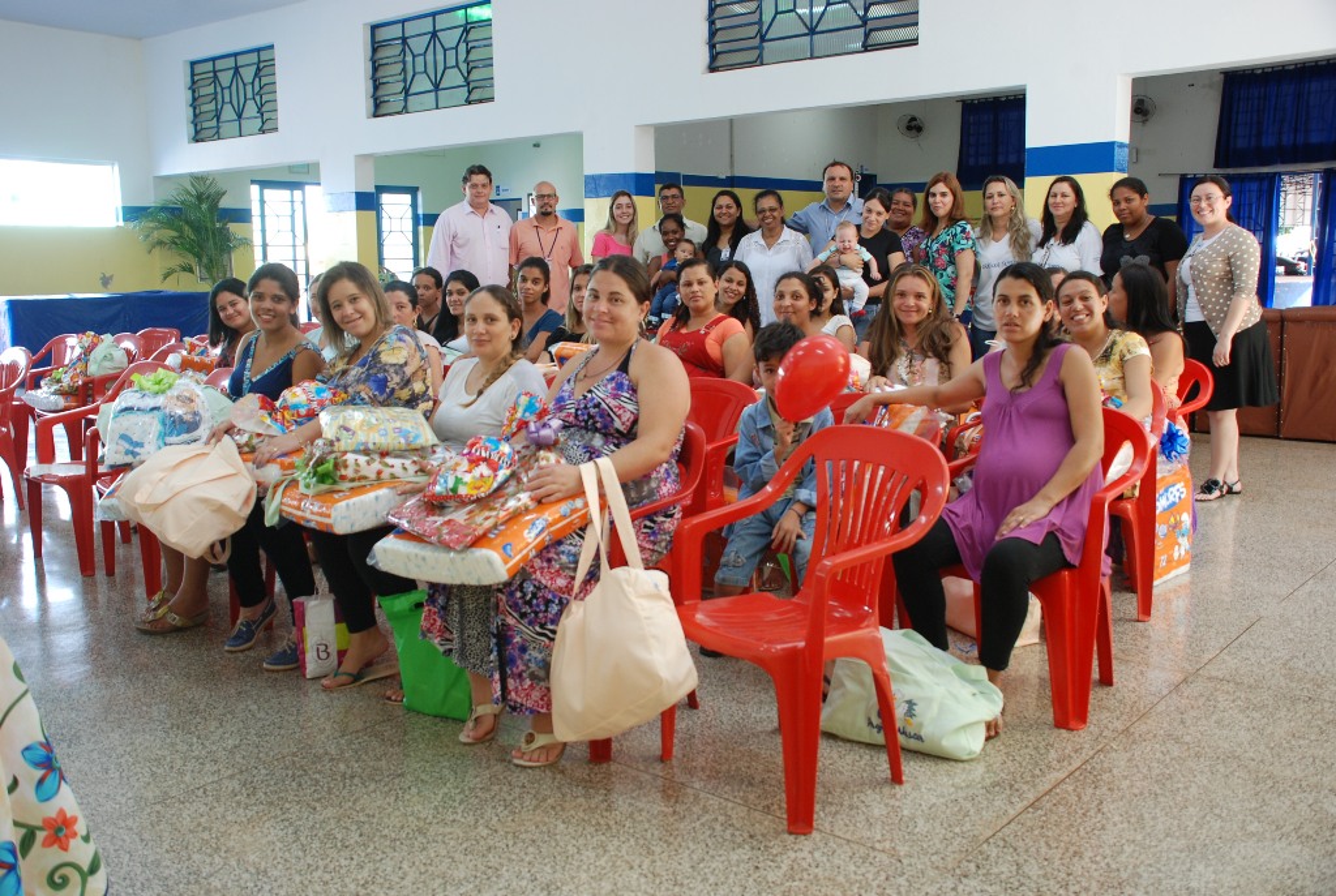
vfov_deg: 40.1
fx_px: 1227
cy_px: 448
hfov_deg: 57.1
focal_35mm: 33
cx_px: 668
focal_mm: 22
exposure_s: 1/30
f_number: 3.8
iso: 360
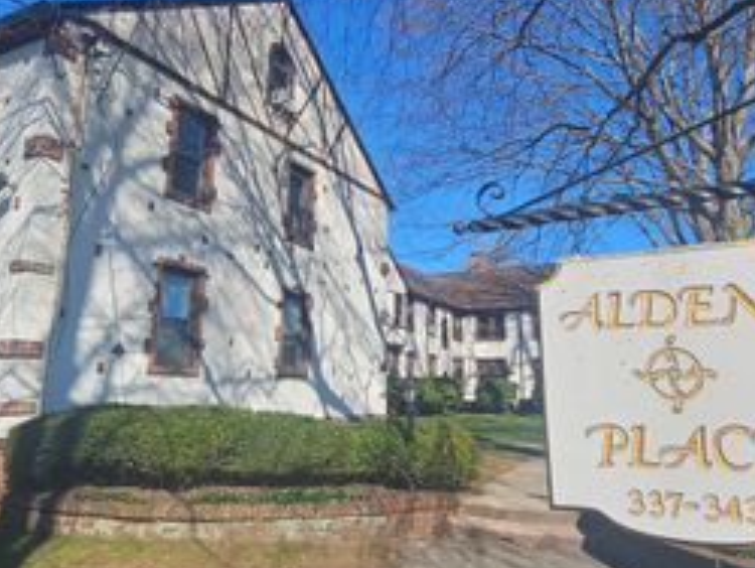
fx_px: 568
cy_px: 231
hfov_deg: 67.3
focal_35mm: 26
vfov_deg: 52.8
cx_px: 381
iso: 50
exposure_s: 1/2157
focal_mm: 2.2
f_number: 2.2
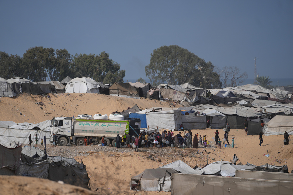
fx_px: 1603
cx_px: 146
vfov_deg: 7.0
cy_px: 98
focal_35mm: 197
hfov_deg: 10.4
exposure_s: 1/5000
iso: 100
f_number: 2.8
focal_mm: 197
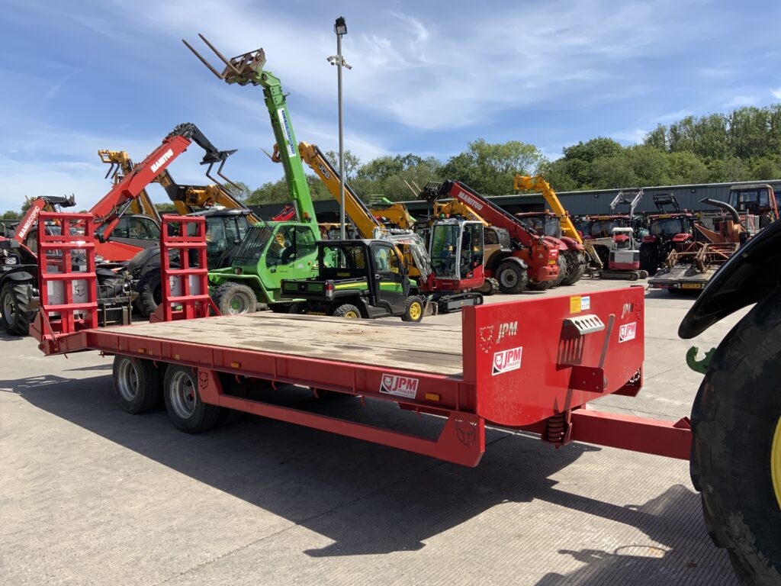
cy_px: 293
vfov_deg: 48.2
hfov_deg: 61.7
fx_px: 654
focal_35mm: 29
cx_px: 390
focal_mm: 3
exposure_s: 1/1675
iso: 16
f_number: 1.8
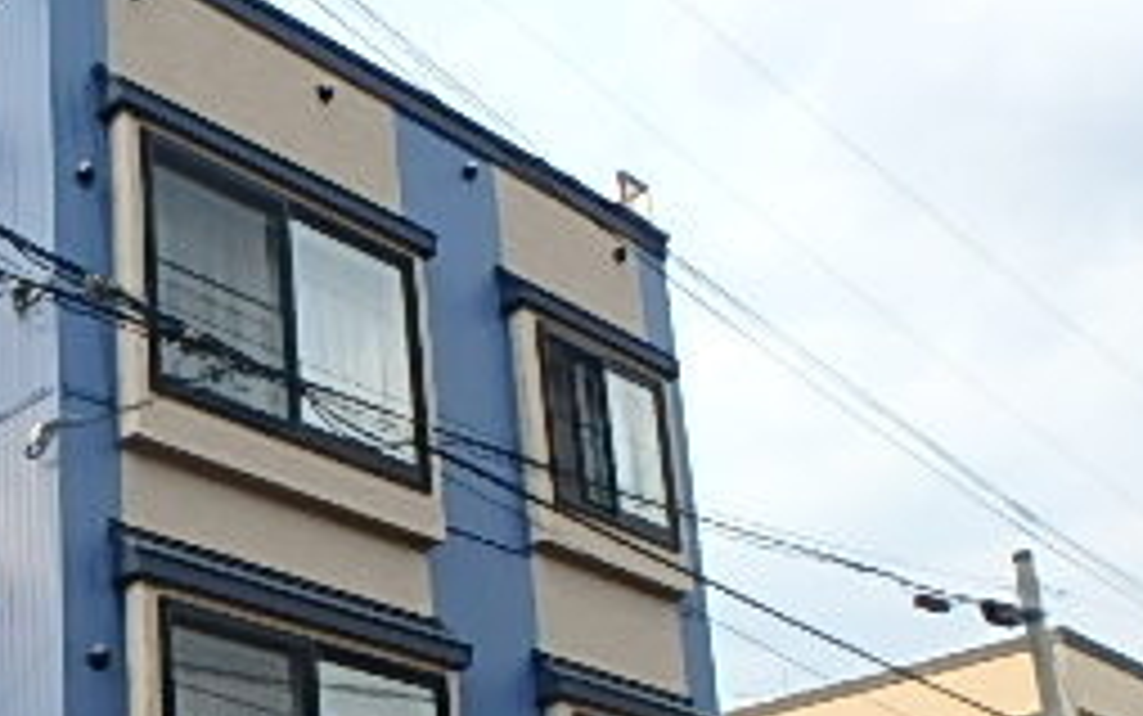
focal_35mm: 56
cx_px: -22
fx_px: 1745
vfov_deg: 21.6
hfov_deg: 33.0
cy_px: 851
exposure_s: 1/400
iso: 125
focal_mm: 3.7
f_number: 3.5
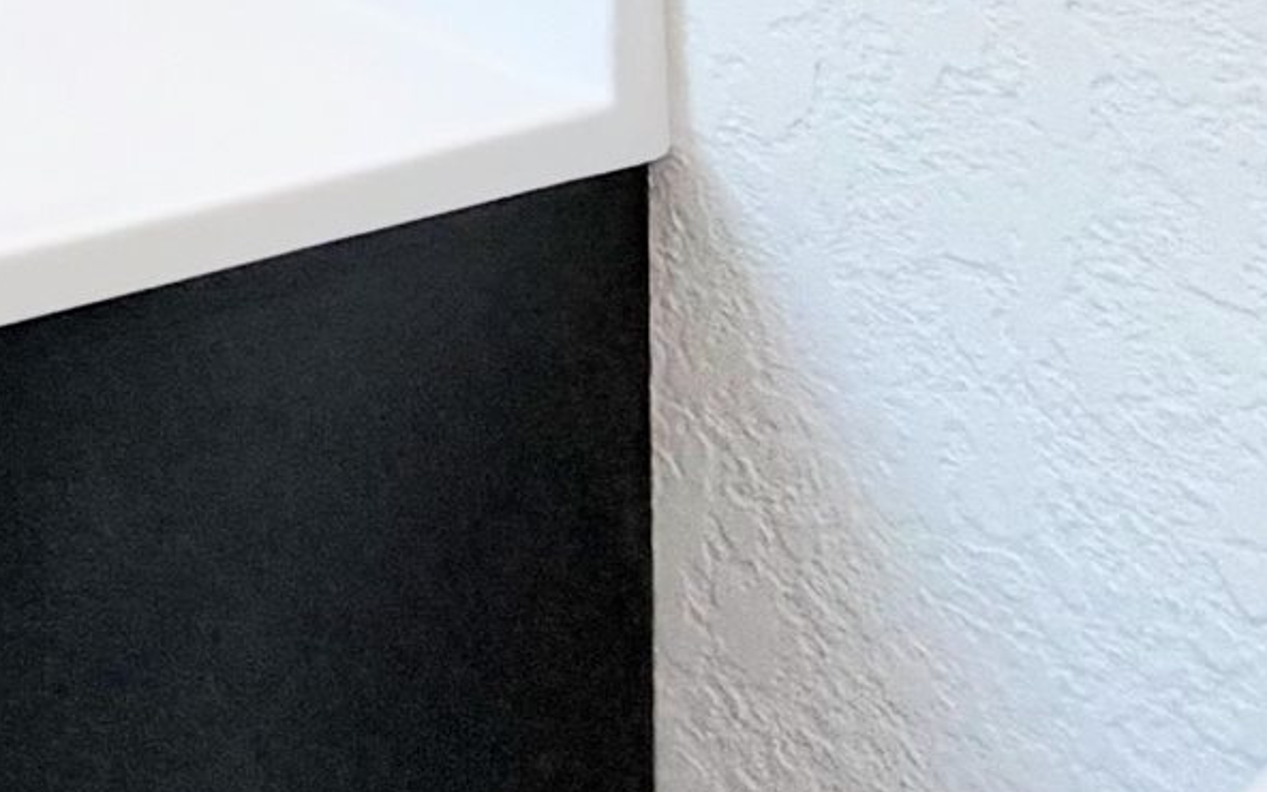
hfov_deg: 17.4
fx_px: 2659
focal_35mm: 77
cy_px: -1064
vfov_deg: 13.1
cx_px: -1380
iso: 160
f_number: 2.2
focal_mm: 2.22
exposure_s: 1/120
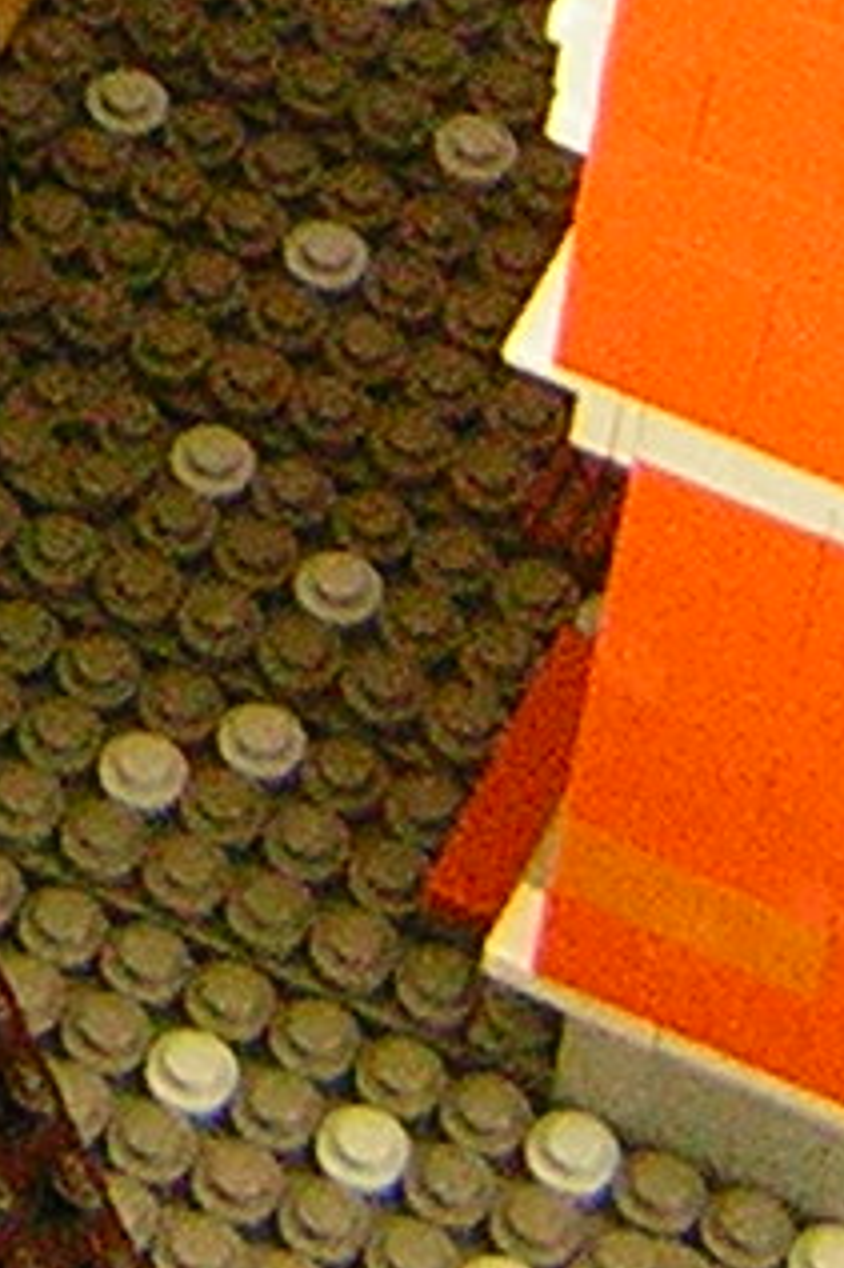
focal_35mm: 189
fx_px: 6653
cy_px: -840
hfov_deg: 7.2
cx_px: -236
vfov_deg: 10.4
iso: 200
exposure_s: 1/4.8
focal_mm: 4.7
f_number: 2.6
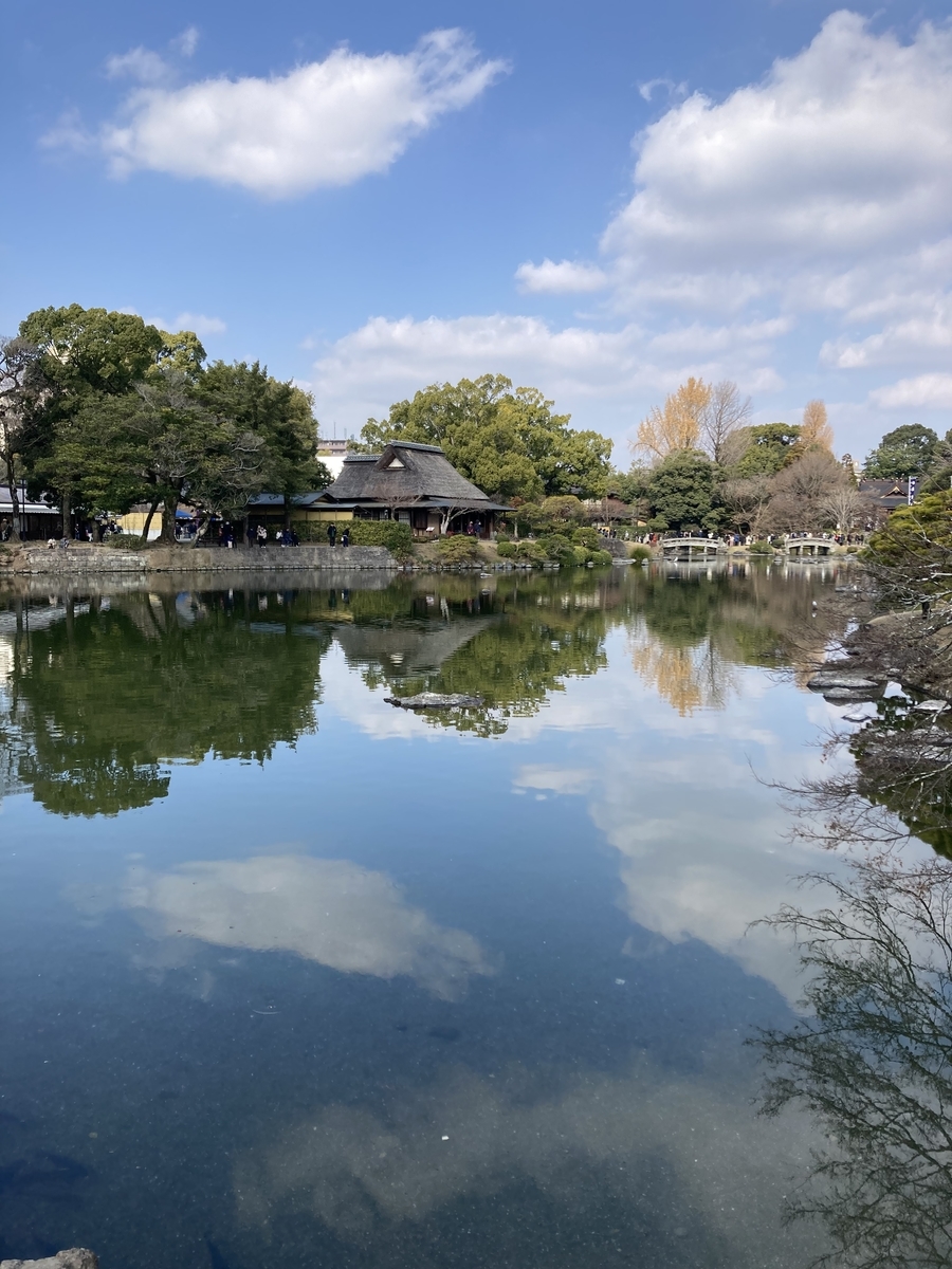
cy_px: 634
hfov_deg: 49.7
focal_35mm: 28
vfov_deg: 63.4
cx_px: 476
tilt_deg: -4.7
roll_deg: -1.3
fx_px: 1027
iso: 20
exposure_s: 1/1429
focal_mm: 3.99
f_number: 1.8
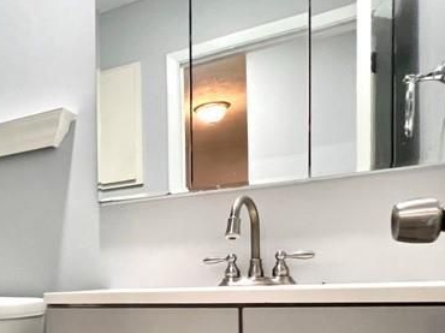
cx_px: -53
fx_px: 462
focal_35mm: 36
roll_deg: +1.9
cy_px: 305
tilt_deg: -2.1
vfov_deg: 36.9
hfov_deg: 40.6
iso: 200
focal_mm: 1.57
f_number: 1.8
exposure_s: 1/60
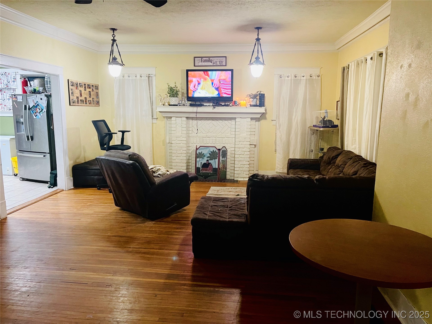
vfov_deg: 53.1
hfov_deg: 67.3
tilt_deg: -9.8
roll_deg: -0.4
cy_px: 162
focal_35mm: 26
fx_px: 324
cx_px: 216
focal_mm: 5.1
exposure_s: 1/30
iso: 500
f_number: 1.6
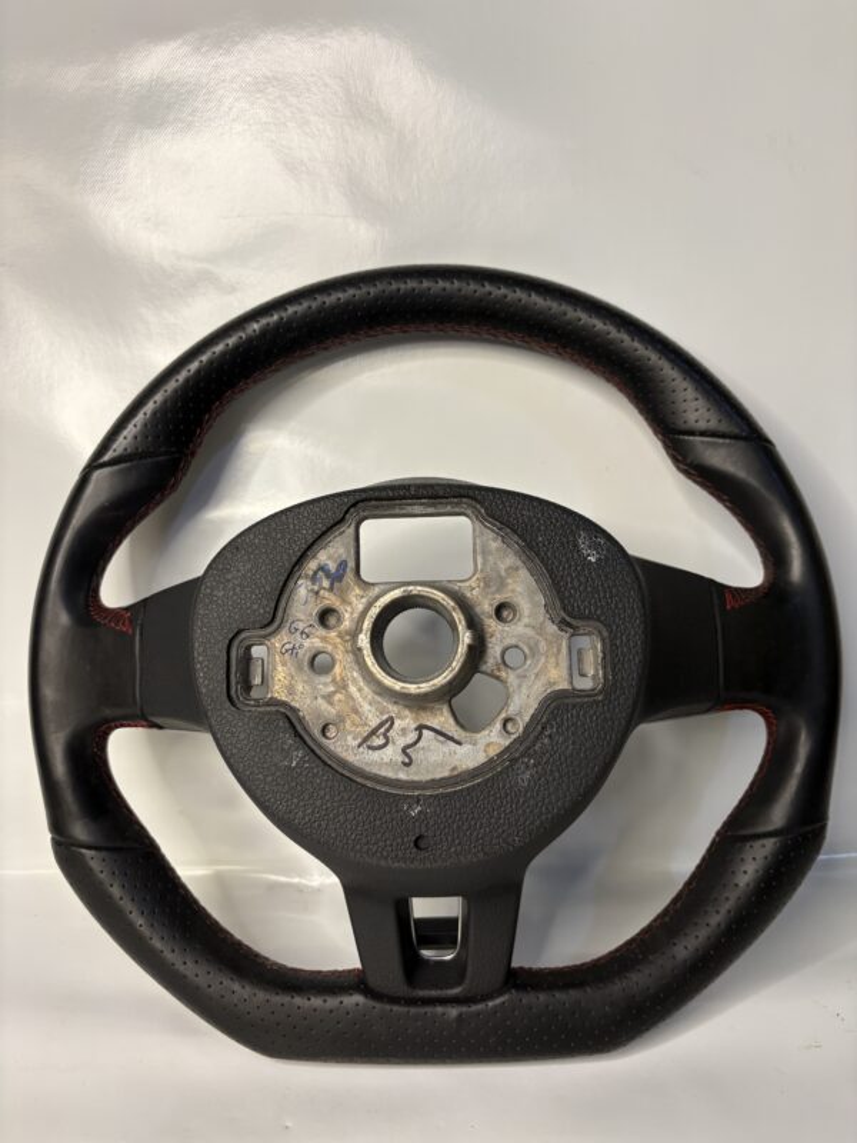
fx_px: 858
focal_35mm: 26
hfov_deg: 53.1
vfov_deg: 67.3
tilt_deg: -14.7
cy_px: 572
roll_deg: +3.8
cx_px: 428
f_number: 1.6
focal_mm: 5.96
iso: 125
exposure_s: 1/84
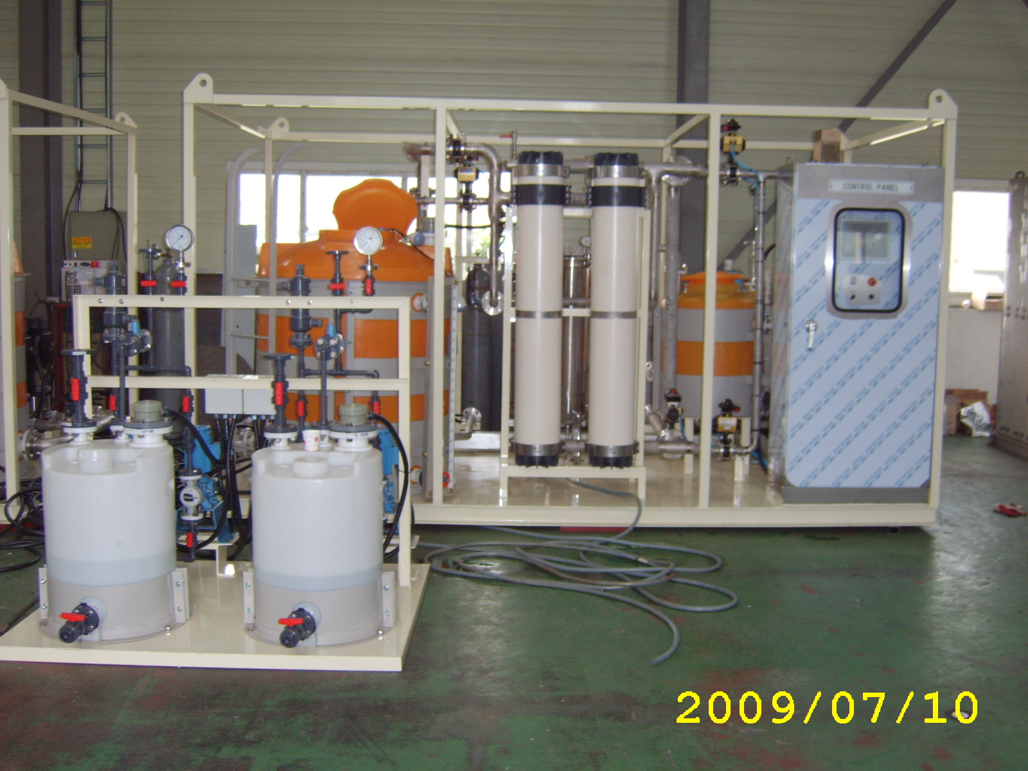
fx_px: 921
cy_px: 386
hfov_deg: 58.4
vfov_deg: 45.4
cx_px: 514
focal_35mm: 31
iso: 141
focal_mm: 8.13
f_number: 2.7
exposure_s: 1/30
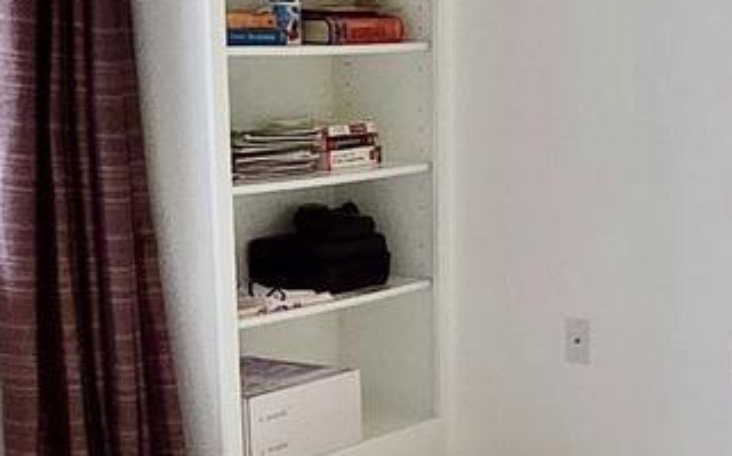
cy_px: 513
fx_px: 1754
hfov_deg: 22.5
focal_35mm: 88
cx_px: 762
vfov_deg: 14.4
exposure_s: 1/60
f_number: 2.2
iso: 400
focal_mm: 2.2
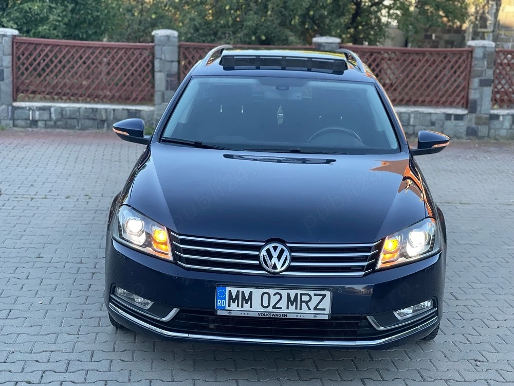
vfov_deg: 22.9
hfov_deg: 30.3
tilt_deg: -9.7
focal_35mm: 64
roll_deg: -2.0
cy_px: 193
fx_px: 950
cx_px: 257
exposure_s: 1/121
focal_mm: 7.5
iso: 50
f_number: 2.2
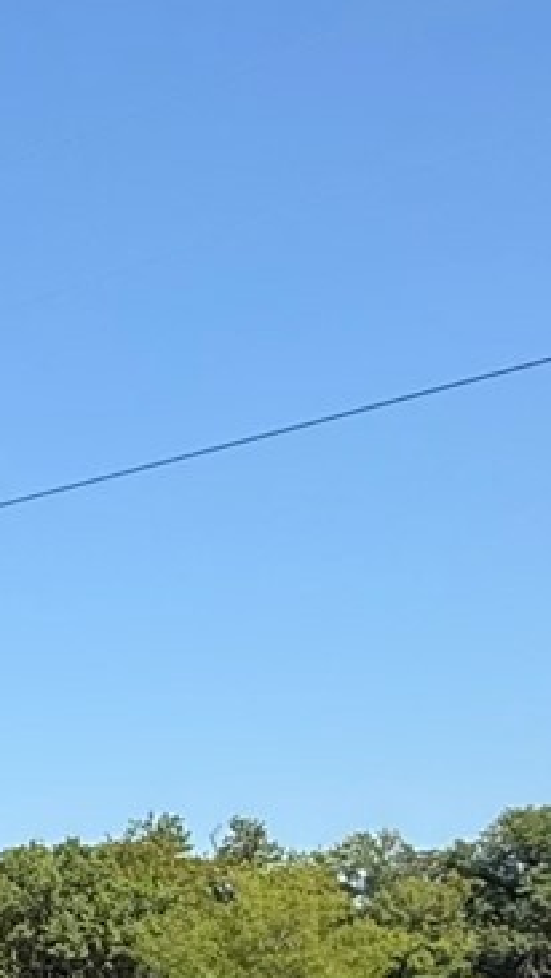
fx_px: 2077
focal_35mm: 80
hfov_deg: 11.1
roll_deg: +0.2
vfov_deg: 25.5
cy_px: 930
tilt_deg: +4.6
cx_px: -984
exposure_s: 1/448
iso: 20
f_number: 2.2
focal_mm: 2.22
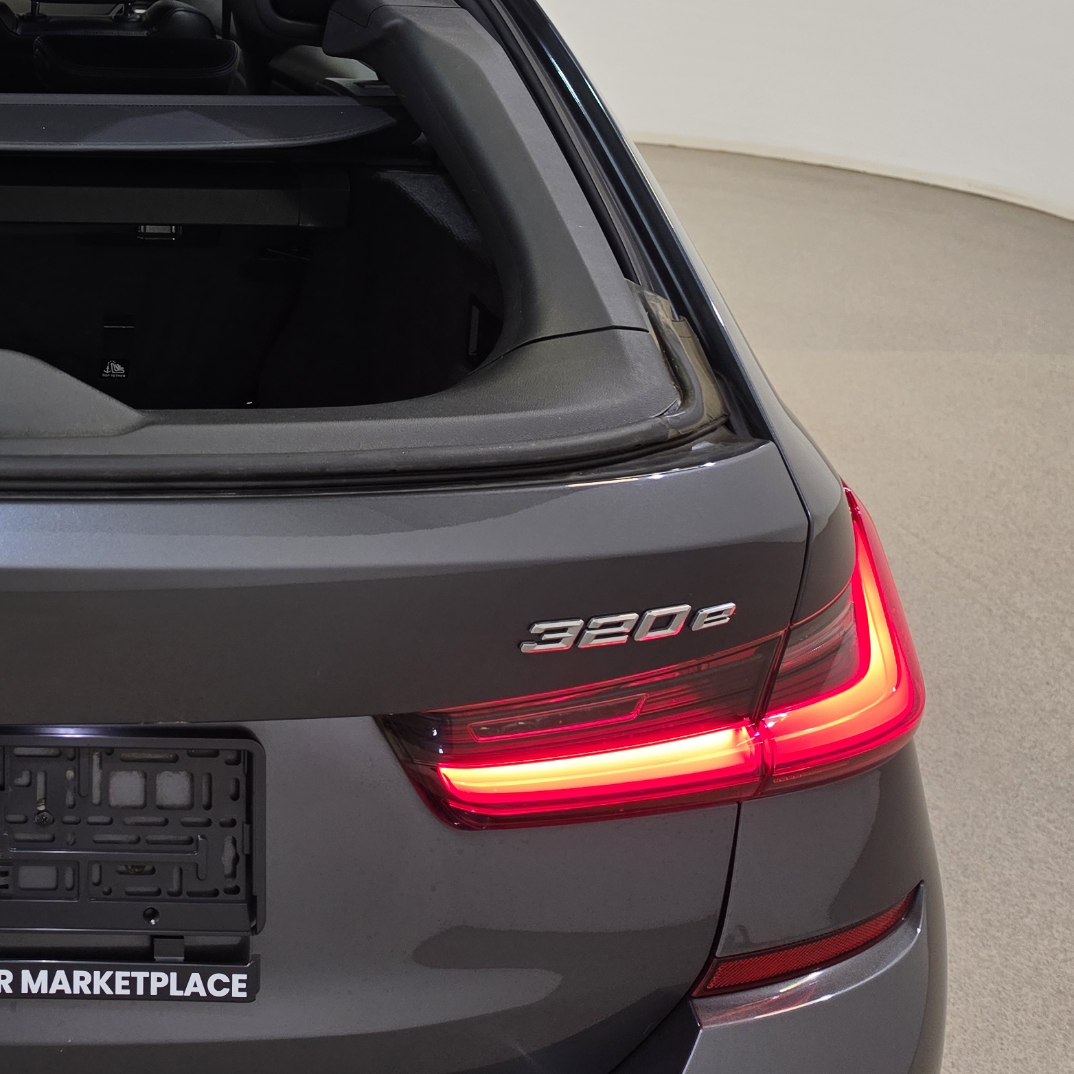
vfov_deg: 30.9
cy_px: 52
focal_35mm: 52
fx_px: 1825
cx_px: -155
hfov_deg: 29.1
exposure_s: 1/100
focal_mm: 6.5
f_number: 1.4
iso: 64
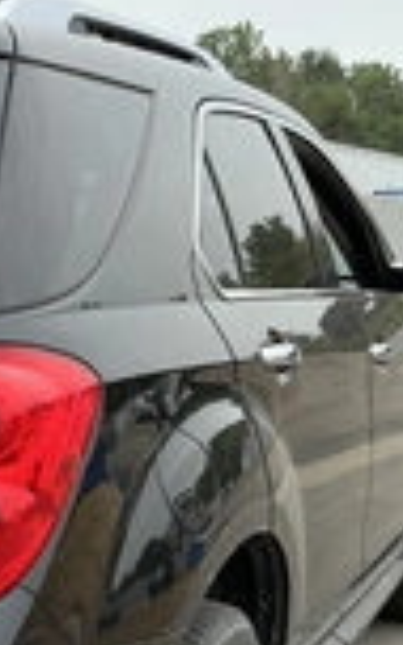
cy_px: 513
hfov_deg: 15.6
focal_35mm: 78
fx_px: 1371
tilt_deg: -9.7
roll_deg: +0.5
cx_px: -170
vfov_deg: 26.0
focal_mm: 3
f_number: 1.8
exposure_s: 1/709
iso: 25
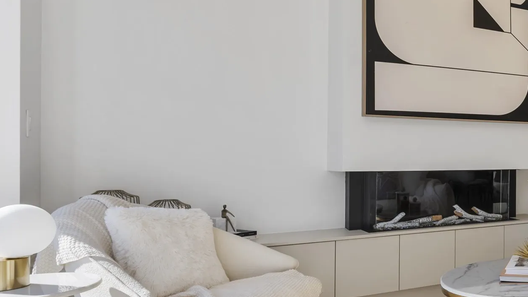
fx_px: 526
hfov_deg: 40.2
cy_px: 192
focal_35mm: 38
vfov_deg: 31.4
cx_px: 613
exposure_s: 1/20
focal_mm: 14.6
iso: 100
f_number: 9
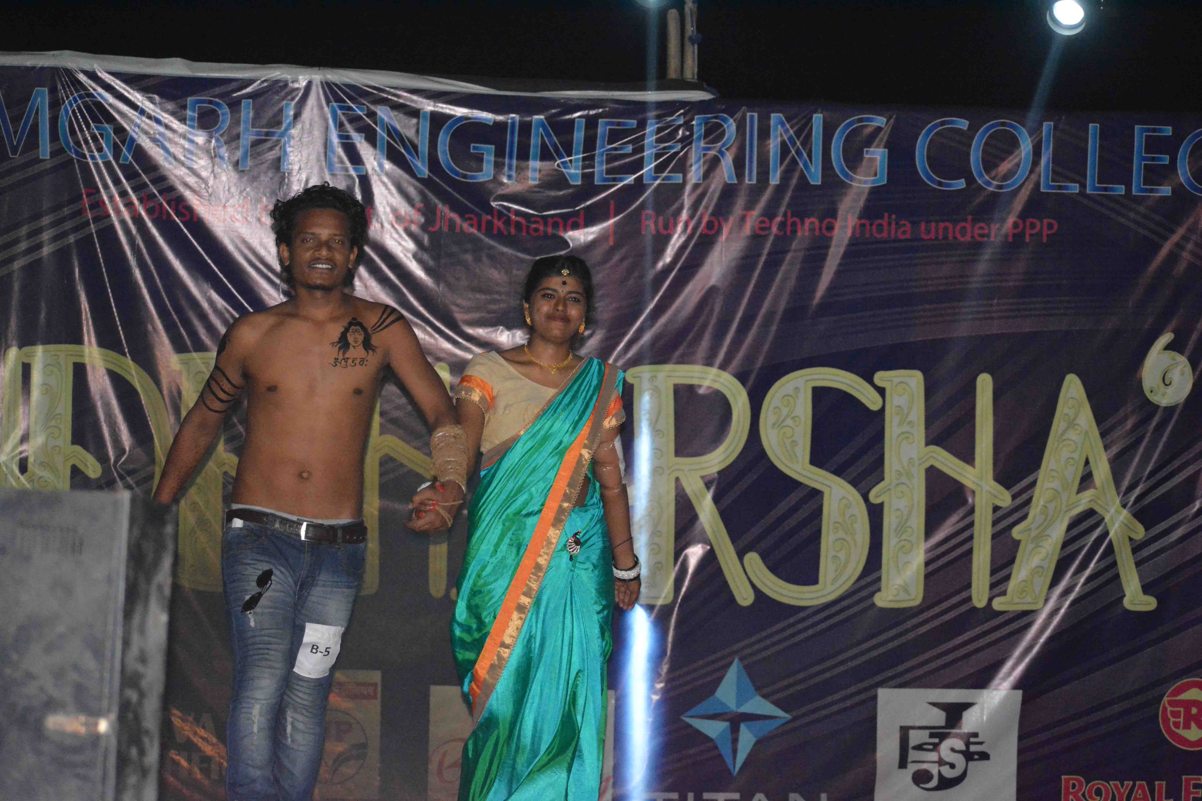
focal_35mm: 105
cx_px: 601
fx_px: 3506
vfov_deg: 13.0
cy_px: 400
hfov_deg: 19.5
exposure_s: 1/200
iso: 6400
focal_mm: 70
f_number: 4.5
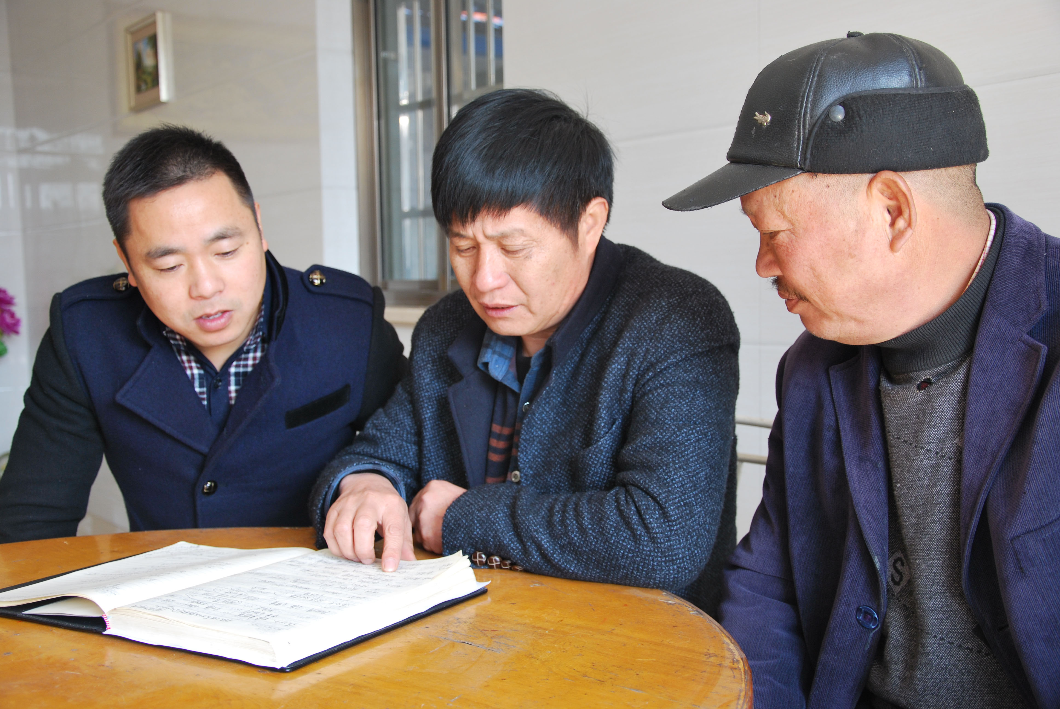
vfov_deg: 32.0
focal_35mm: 42
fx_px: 1238
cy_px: 354
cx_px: 530
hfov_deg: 46.3
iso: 200
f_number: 4.2
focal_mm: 28
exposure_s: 1/50
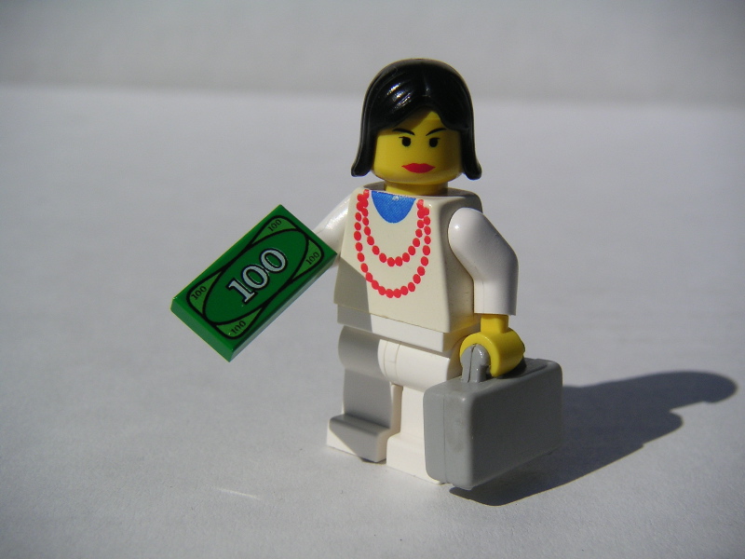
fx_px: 1248
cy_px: 280
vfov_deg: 25.2
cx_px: 372
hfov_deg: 33.2
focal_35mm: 58
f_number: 6.7
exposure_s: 1/750
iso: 50
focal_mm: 9
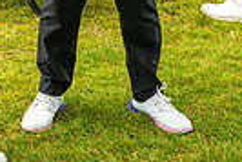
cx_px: -76
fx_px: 1083
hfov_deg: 12.3
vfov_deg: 8.1
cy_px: -168
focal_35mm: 161
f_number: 7.1
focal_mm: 37
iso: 200
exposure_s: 1/250
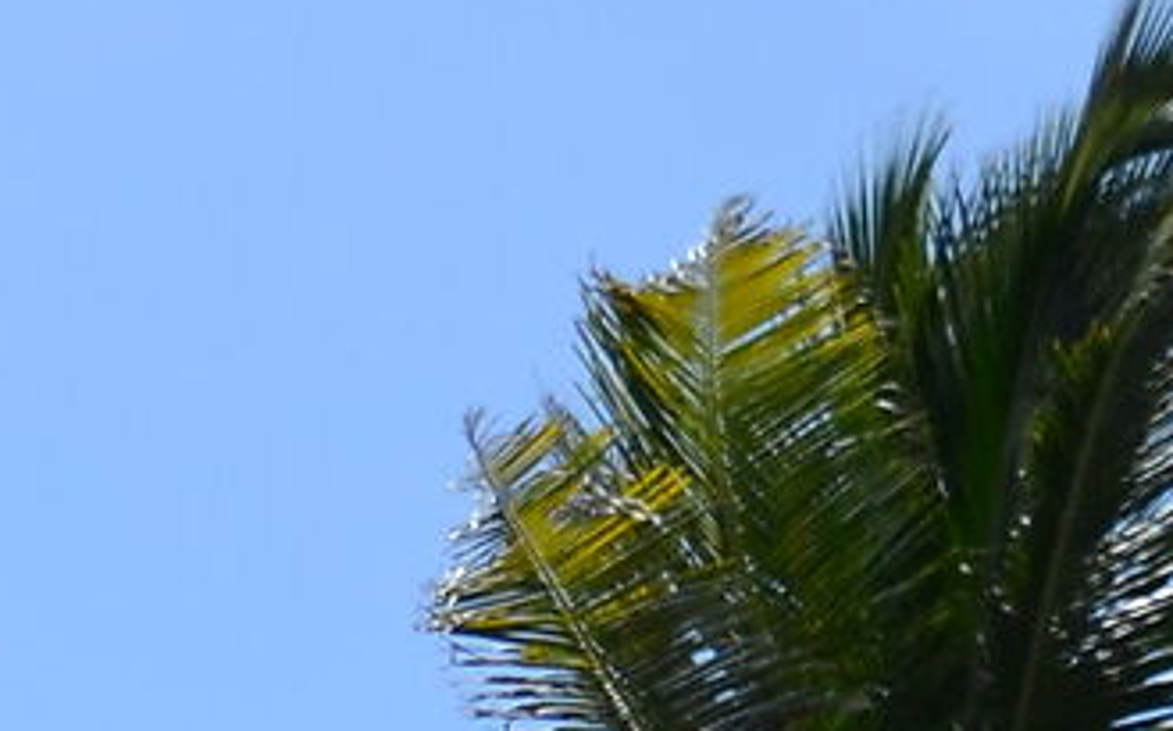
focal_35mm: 268
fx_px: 8560
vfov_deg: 4.5
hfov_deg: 6.9
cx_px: -2560
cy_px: 2831
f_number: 9
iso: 100
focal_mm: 24
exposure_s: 1/320
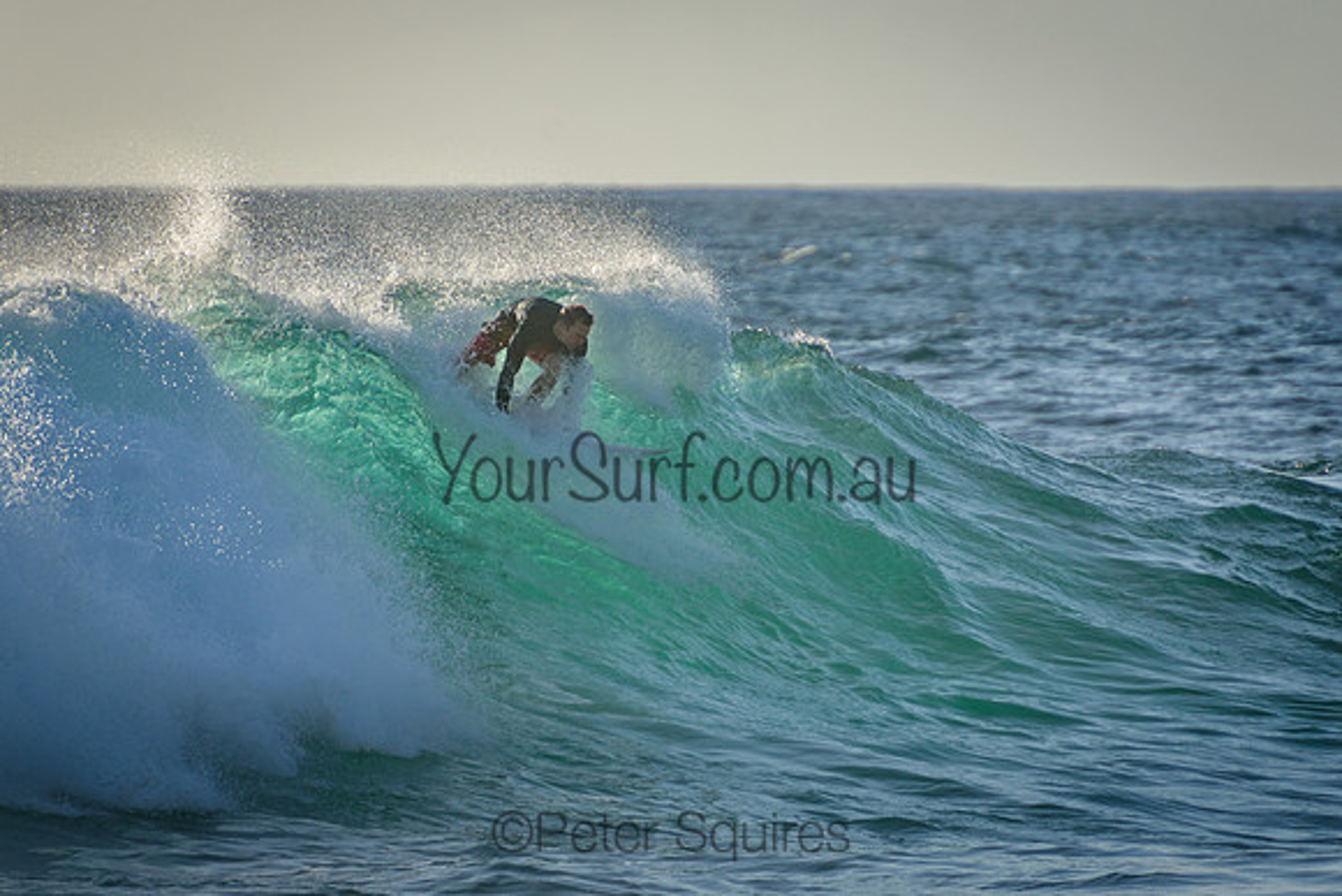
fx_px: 22763
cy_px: 448
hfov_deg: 3.4
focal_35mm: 611
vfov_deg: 2.3
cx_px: 671
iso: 400
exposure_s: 1/2000
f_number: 5.6
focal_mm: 400
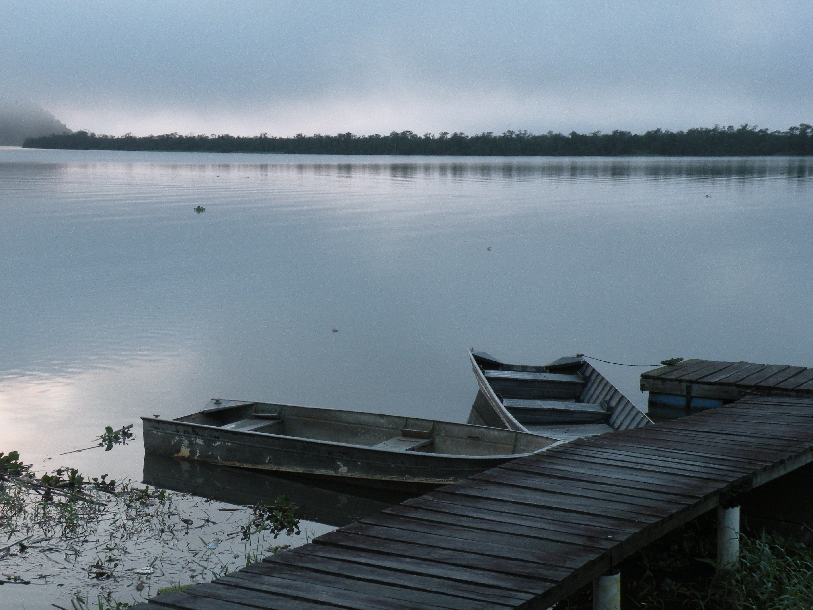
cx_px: 406
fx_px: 1315
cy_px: 305
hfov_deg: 34.3
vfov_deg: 26.1
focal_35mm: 56
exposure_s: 1/8
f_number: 6.3
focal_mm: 9.8
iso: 200
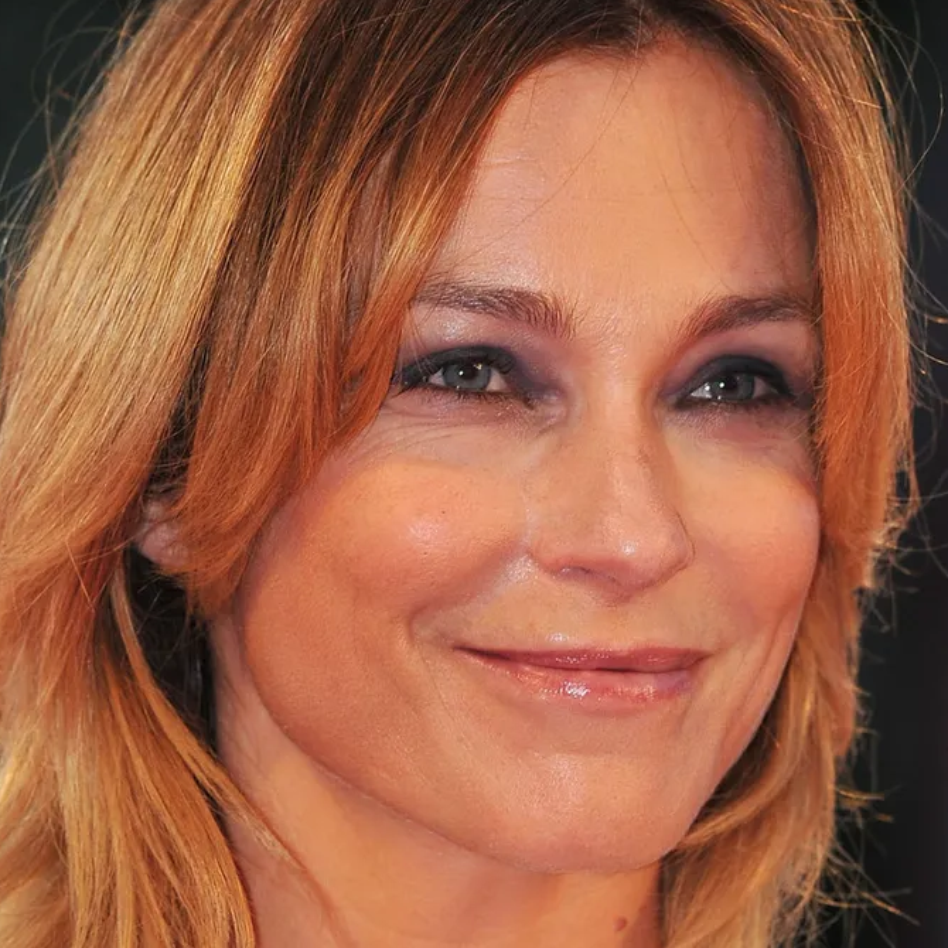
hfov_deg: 2.4
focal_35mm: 732
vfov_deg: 2.4
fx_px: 22680
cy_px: 929
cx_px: 352
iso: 640
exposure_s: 1/320
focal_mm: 300
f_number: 5.6
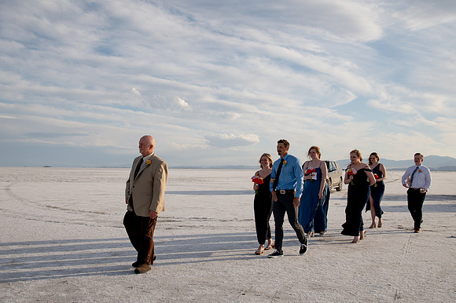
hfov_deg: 47.3
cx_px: 214
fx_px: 520
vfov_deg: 32.5
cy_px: 152
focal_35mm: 41
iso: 200
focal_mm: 35
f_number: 8
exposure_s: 1/800
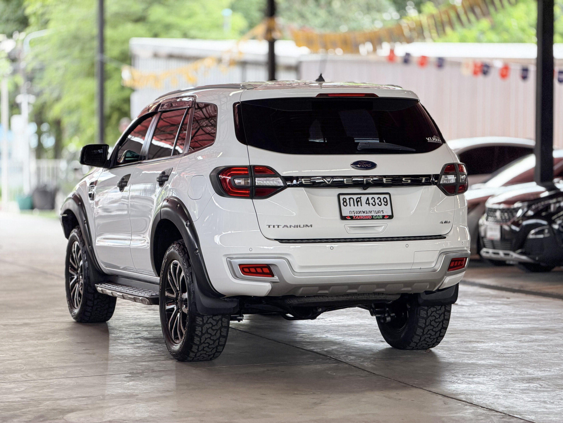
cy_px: 212
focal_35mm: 100
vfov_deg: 14.8
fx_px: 1626
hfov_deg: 19.6
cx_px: 282
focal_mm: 16.89
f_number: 2.8
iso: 125
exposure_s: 1/121
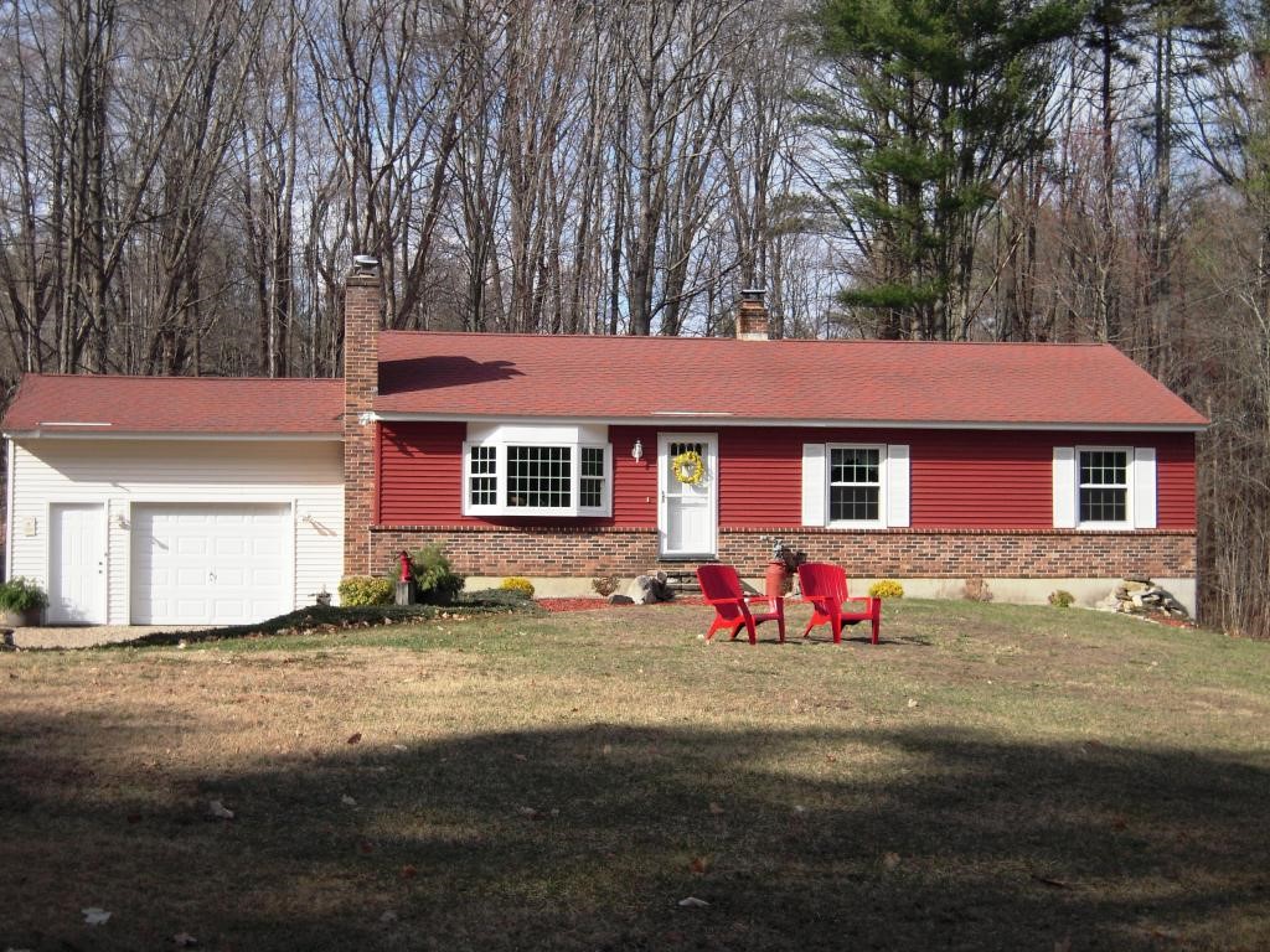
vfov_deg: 24.8
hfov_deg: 32.7
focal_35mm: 59
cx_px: 635
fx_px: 2165
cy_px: 476
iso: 100
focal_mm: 10.5
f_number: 7.7
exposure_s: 1/250
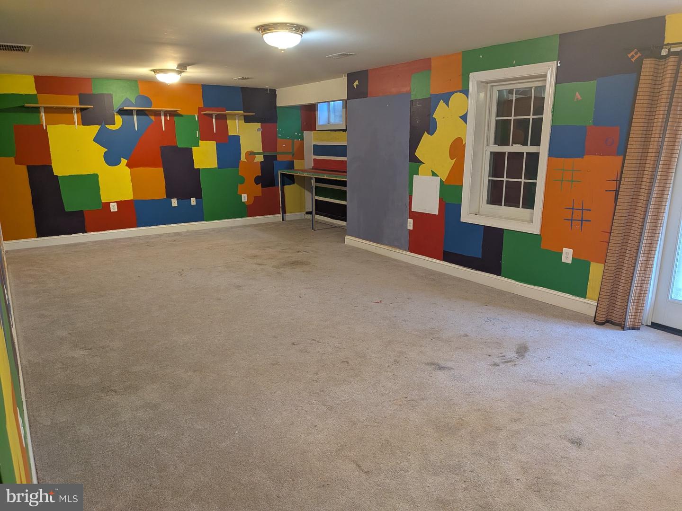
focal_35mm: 24
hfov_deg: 71.6
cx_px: 341
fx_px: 473
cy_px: 256
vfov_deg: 56.8
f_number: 1.7
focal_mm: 4.53
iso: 161
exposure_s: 1/40
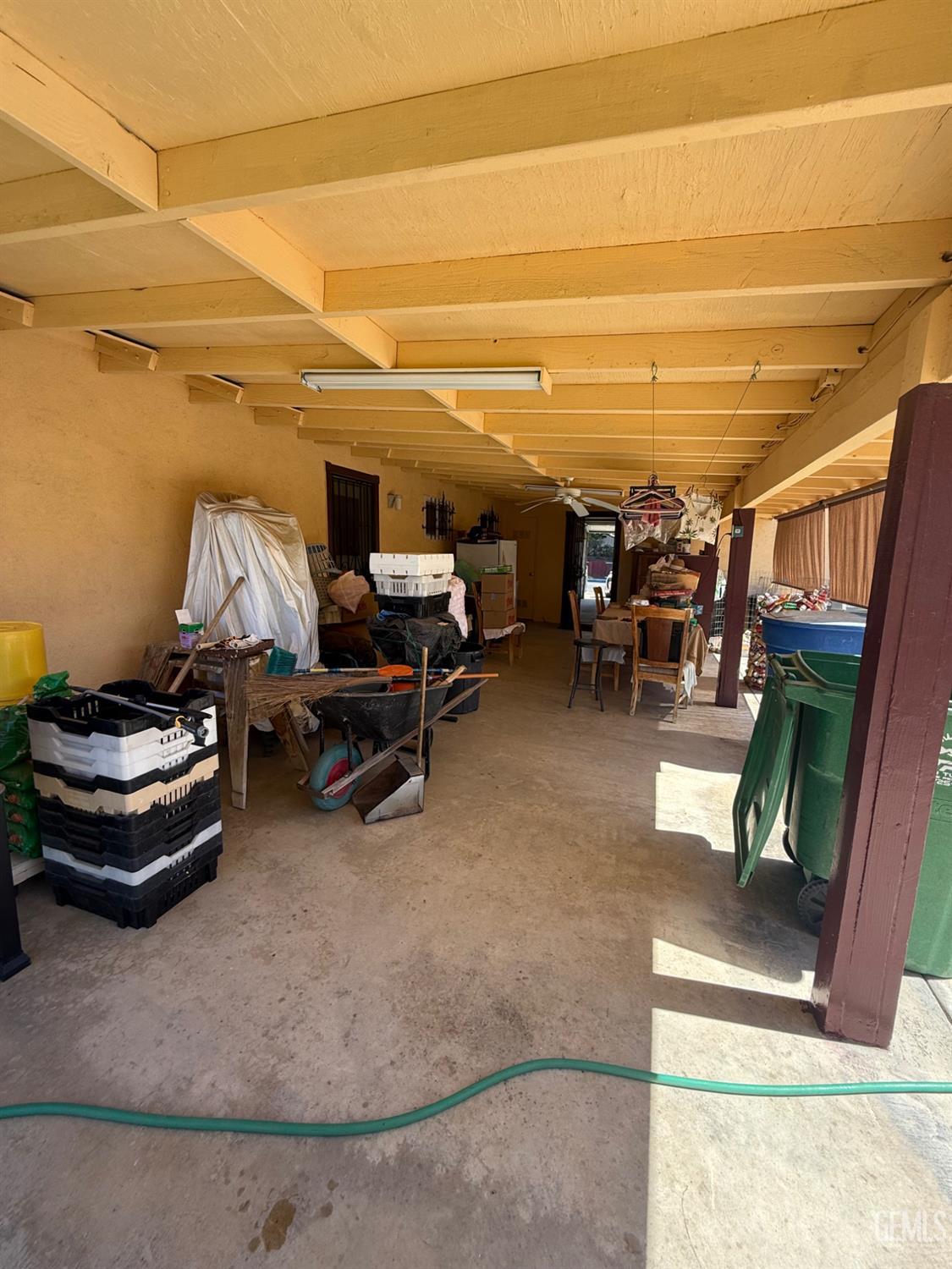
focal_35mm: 14
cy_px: 634
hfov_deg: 85.7
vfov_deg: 102.1
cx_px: 476
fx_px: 513
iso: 50
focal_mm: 2.22
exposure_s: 1/212
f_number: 2.2
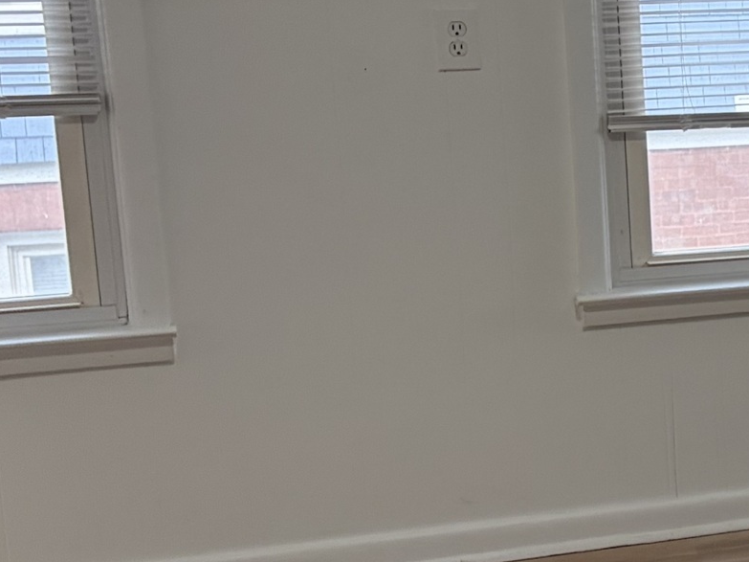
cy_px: 271
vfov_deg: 14.5
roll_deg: -0.3
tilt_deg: -11.0
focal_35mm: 102
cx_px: 1344
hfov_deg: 16.3
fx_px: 2207
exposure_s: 1/120
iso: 160
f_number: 1.6
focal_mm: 5.96
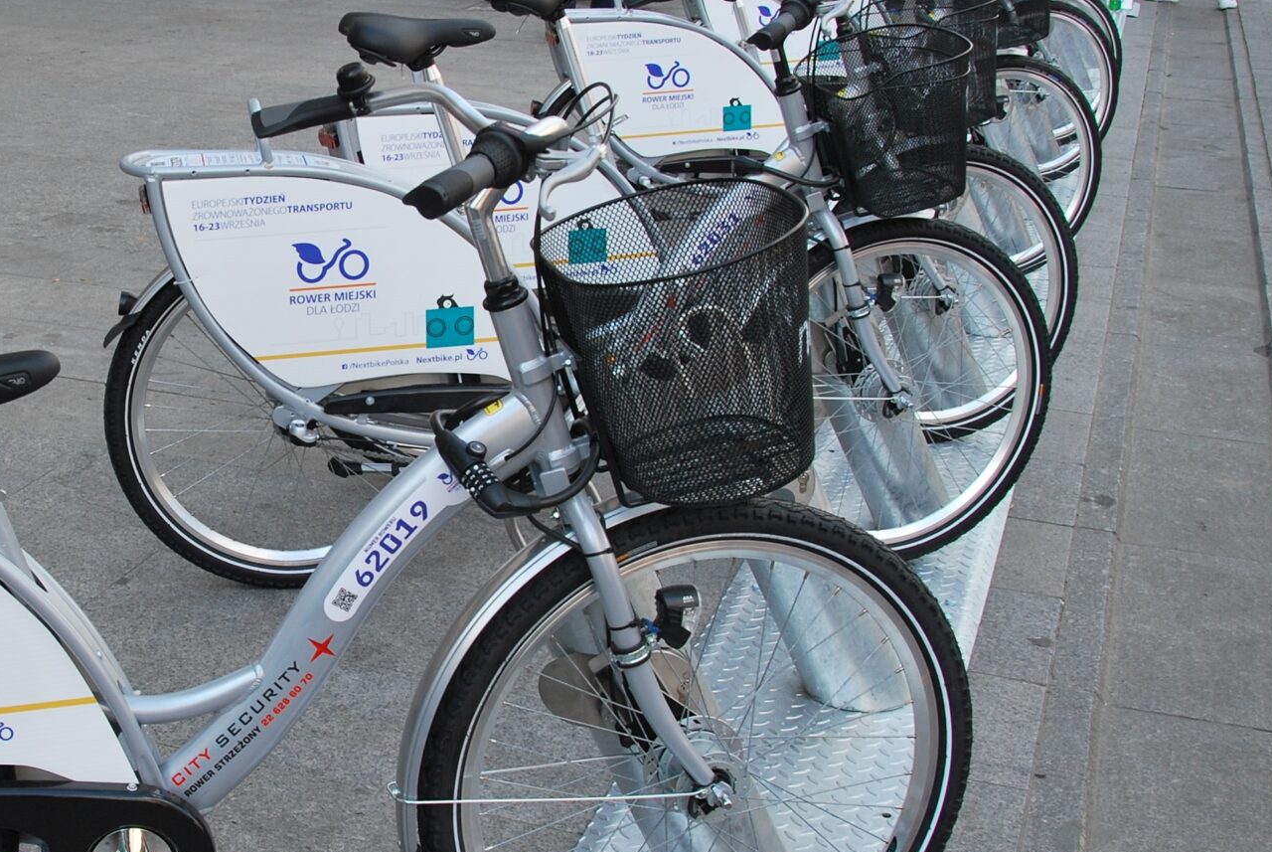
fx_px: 1910
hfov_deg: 35.7
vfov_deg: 25.1
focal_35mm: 54
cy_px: 383
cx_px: 266
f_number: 9
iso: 200
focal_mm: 18
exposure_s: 1/125
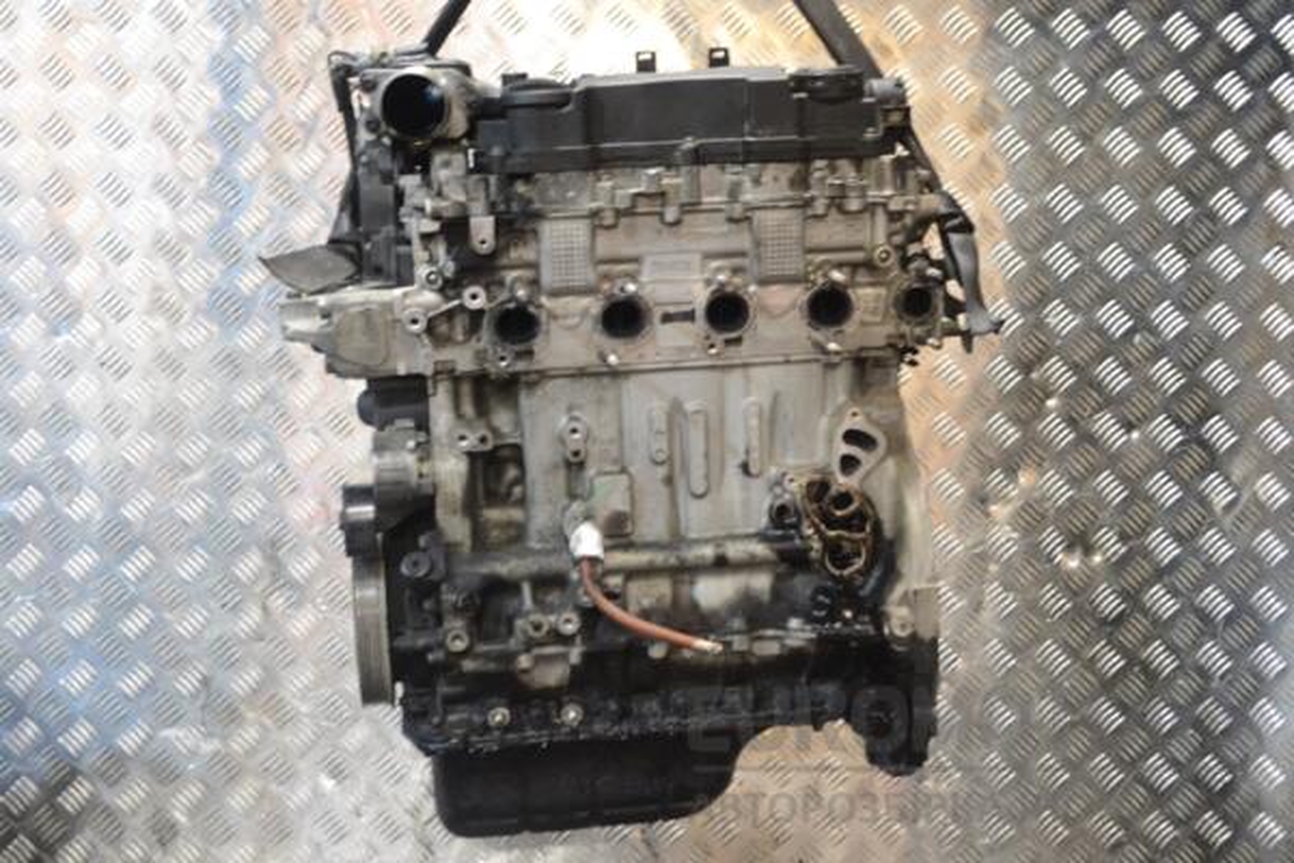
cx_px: 647
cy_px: 432
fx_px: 1725
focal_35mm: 48
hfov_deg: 41.1
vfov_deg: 28.1
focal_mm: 32
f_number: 4.8
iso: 1400
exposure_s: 1/30
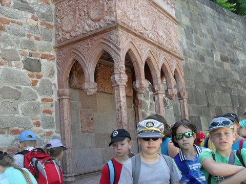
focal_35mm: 35
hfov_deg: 52.6
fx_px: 249
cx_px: 123
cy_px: 92
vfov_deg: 40.7
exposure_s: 1/125
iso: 100
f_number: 3.2
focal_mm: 6.3
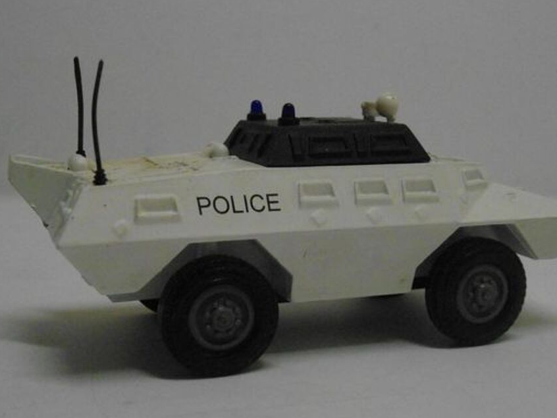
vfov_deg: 28.0
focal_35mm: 52
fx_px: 837
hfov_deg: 36.8
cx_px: 279
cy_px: 223
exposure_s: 1/160
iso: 800
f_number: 3.5
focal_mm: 7.9
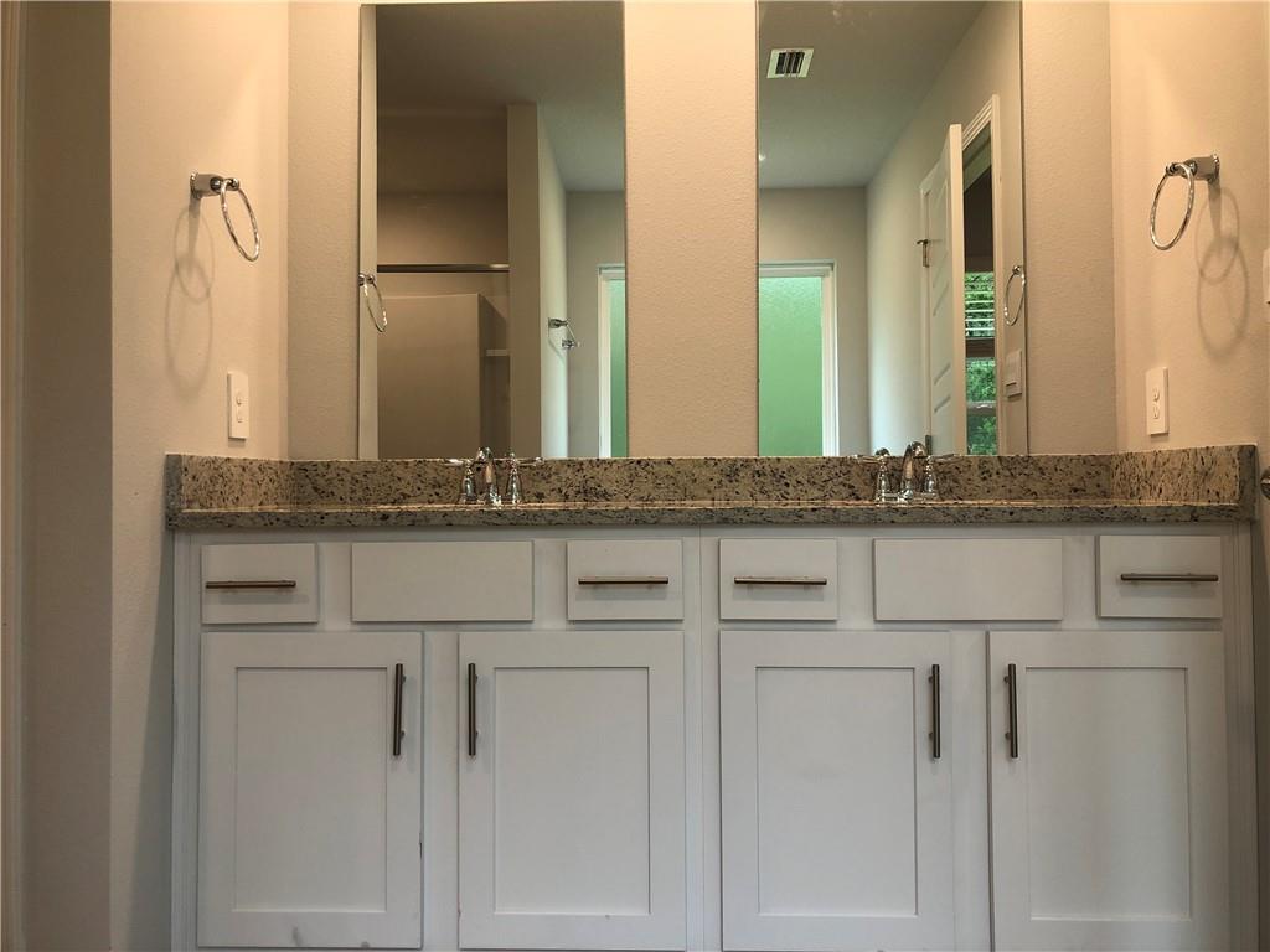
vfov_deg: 49.7
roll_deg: -1.0
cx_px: 635
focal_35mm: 28
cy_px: 476
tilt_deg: +0.5
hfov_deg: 63.4
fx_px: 1027
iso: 25
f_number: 1.8
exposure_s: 1/30
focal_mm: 3.99
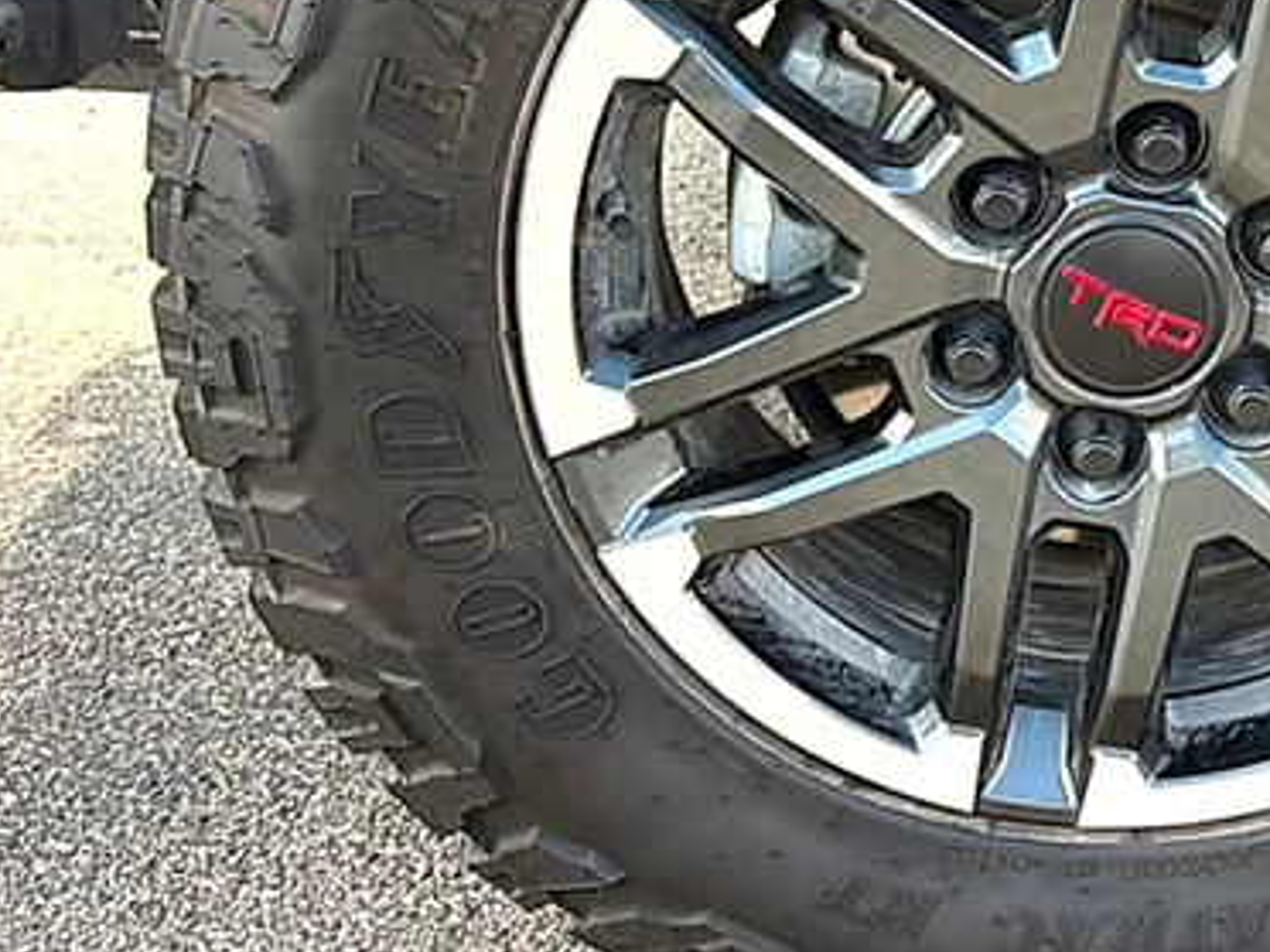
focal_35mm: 47
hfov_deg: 38.1
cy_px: 271
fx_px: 1724
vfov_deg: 30.5
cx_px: 1110
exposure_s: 1/338
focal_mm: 6.76
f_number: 1.78
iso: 80
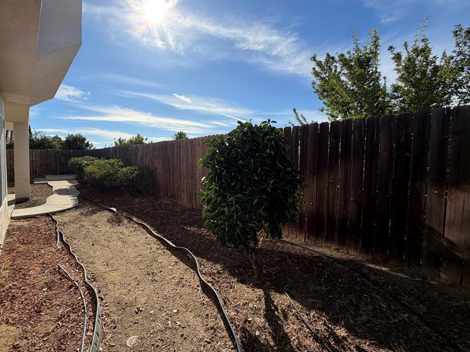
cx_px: 197
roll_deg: -0.8
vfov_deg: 74.7
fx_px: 231
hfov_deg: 90.3
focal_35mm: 17
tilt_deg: -2.5
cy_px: 170
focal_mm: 2.22
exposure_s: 1/928
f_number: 2.2
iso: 20
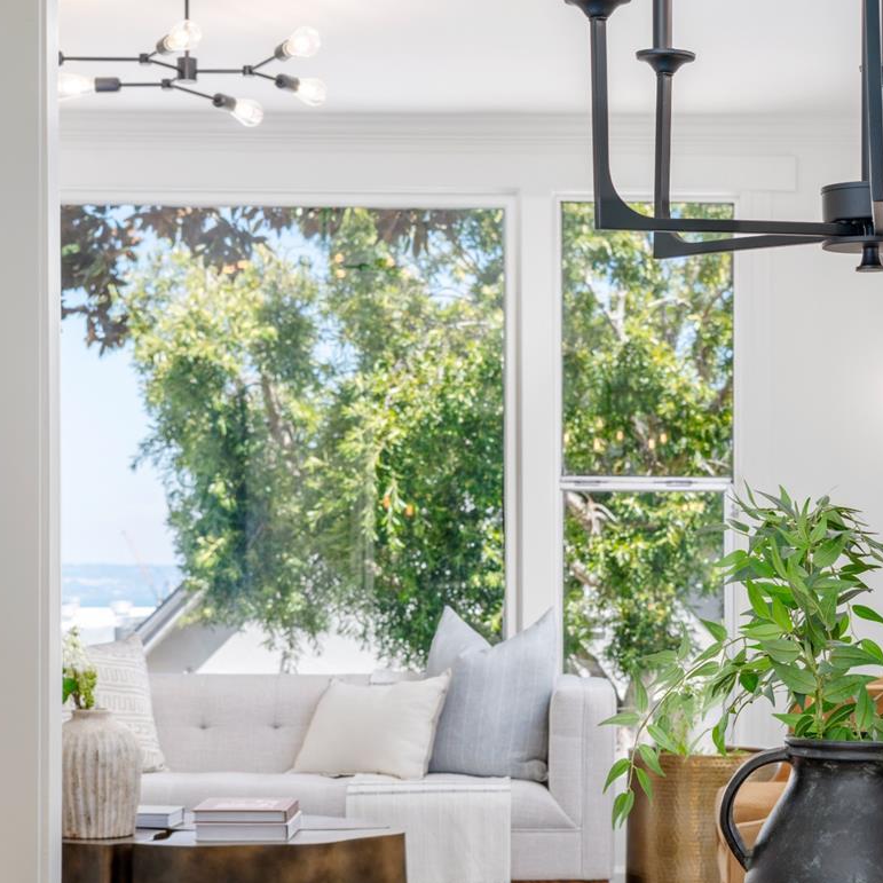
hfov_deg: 20.2
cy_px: 675
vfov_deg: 20.0
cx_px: 525
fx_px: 2482
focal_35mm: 86
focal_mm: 52
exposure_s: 1/250
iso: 200
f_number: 9
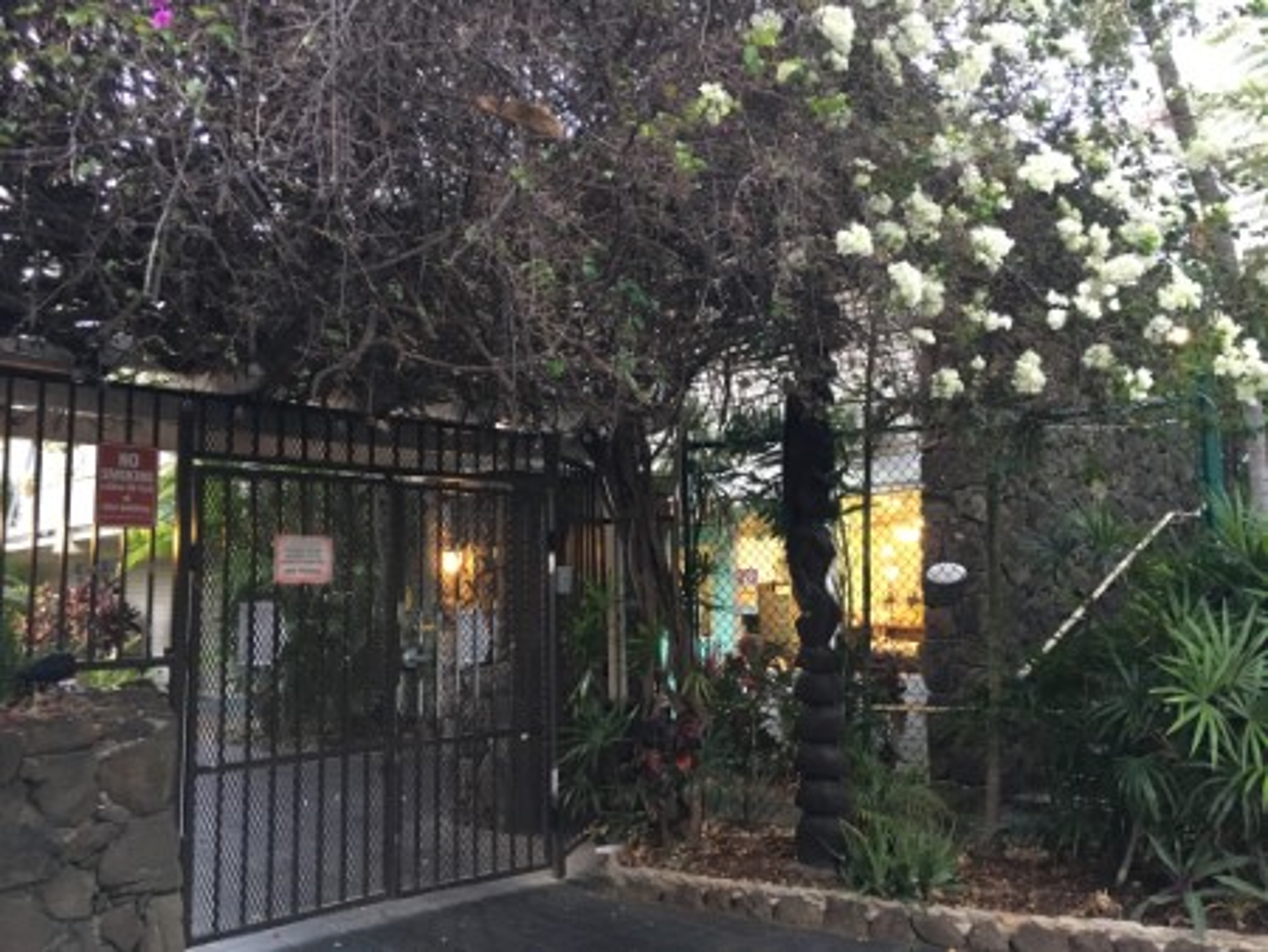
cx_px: 634
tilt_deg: +6.6
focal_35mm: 29
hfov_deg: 61.6
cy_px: 476
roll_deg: +0.5
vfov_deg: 48.3
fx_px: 1063
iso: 200
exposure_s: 1/15
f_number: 2.2
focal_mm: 4.15
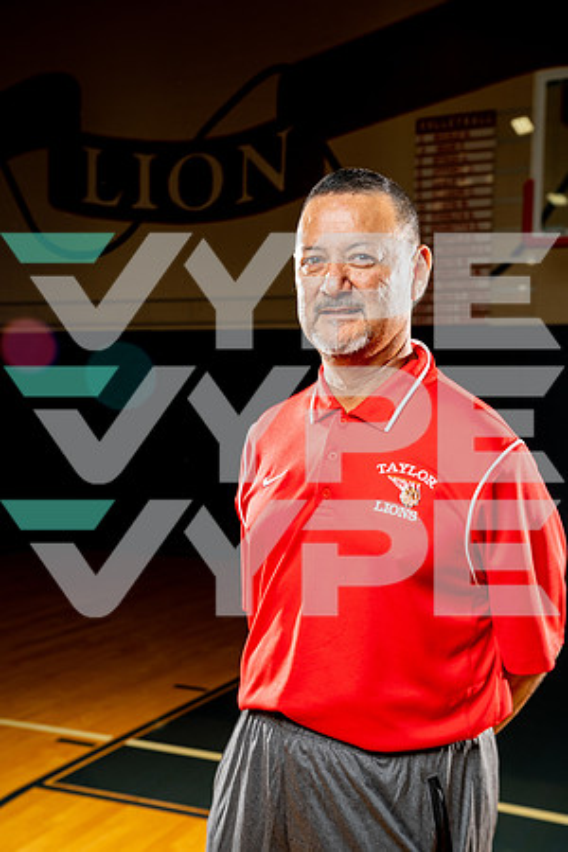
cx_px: 284
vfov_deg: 45.4
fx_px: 1018
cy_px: 426
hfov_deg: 31.2
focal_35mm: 43
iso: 320
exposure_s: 1/250
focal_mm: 43
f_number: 5.6
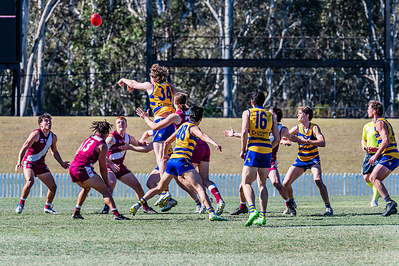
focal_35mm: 359
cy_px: 134
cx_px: 184
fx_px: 3981
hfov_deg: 5.7
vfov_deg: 3.8
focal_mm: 330
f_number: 7.1
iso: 800
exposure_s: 1/1600
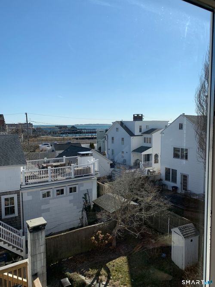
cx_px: 108
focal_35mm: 26
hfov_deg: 53.0
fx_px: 215
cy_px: 144
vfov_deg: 67.3
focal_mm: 4.25
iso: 25
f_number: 1.8
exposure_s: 1/2833
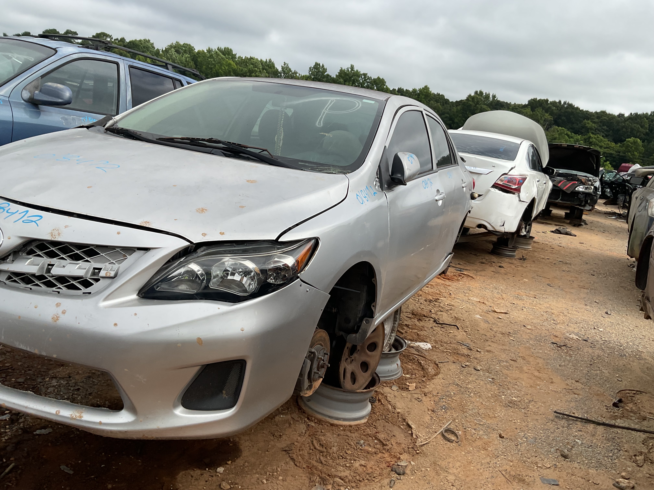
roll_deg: -5.1
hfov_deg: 61.7
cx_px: 327
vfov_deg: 48.2
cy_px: 245
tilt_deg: -14.0
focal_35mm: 29
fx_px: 548
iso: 16
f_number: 1.8
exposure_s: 1/1490
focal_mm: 3
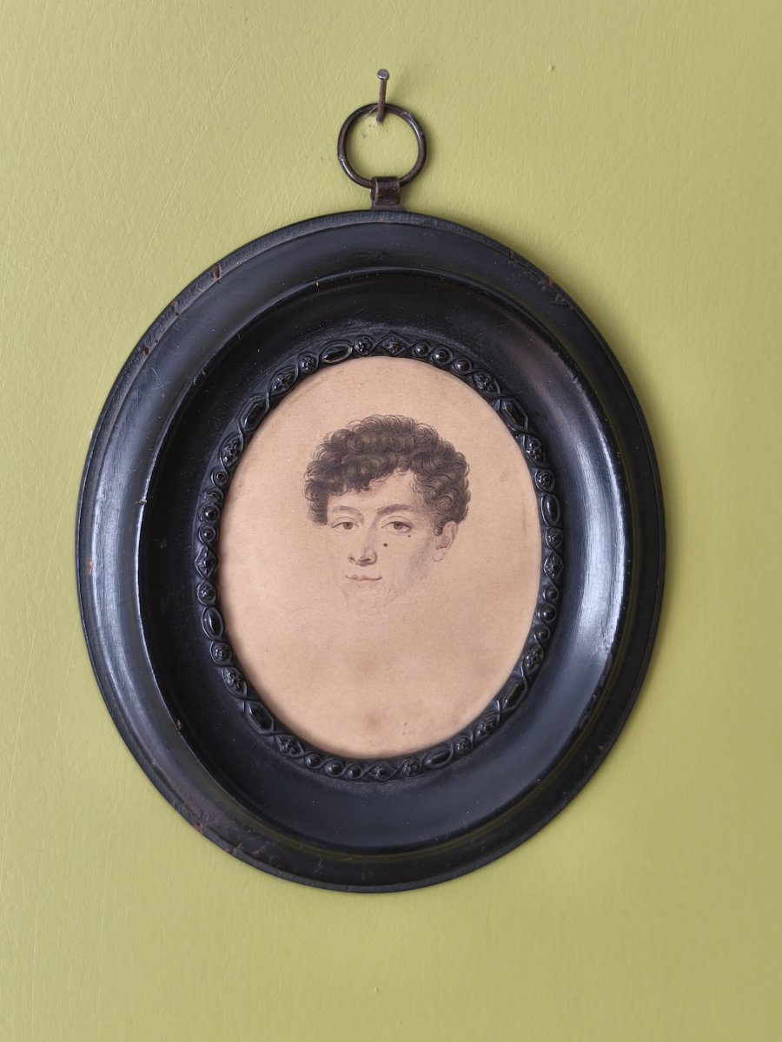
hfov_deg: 27.0
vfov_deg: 35.5
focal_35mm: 54
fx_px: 1627
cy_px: 521
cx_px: 391
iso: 160
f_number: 1.7
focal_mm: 5.35
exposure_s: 1/100
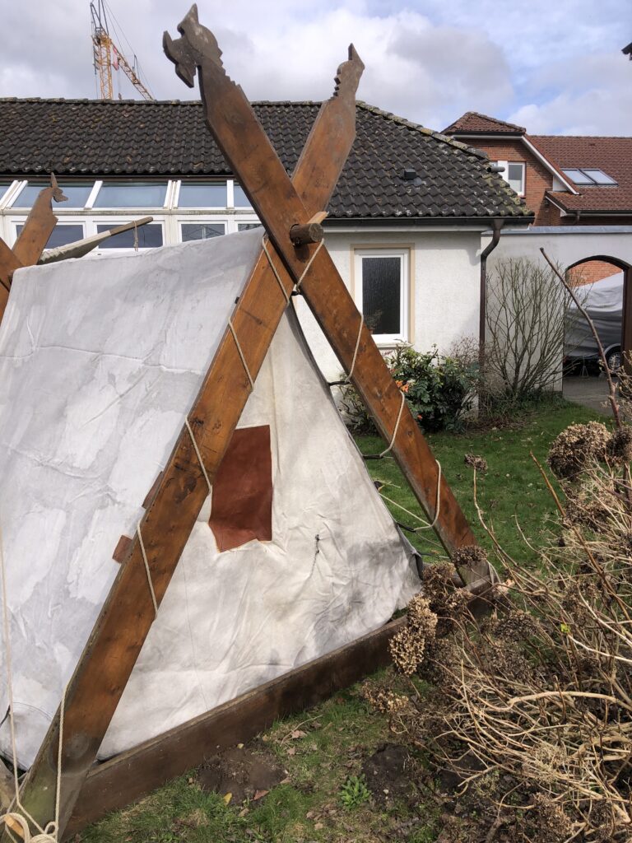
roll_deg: +1.4
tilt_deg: -7.5
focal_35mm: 28
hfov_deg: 49.7
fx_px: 682
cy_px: 422
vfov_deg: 63.4
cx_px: 316
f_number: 1.8
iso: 20
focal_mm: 3.99
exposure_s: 1/979
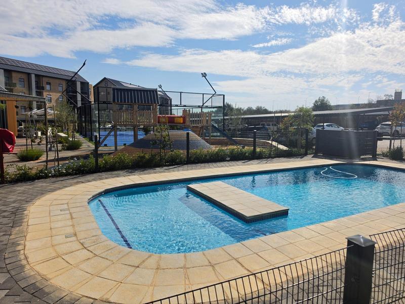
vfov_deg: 58.9
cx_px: 202
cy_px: 152
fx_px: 269
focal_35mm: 23
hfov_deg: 73.9
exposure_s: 1/7939
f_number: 1.4
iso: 25
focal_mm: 6.5
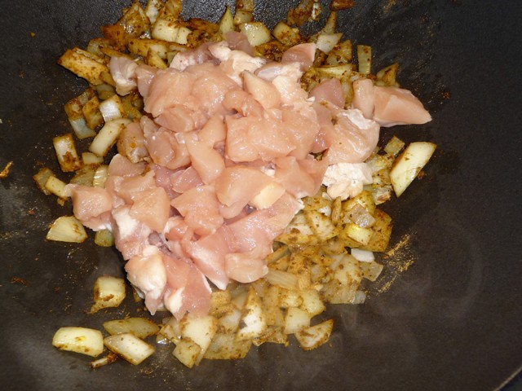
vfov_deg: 33.6
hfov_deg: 43.9
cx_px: 261
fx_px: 648
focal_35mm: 43
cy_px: 196
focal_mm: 7.1
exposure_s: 1/30
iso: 100
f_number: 4
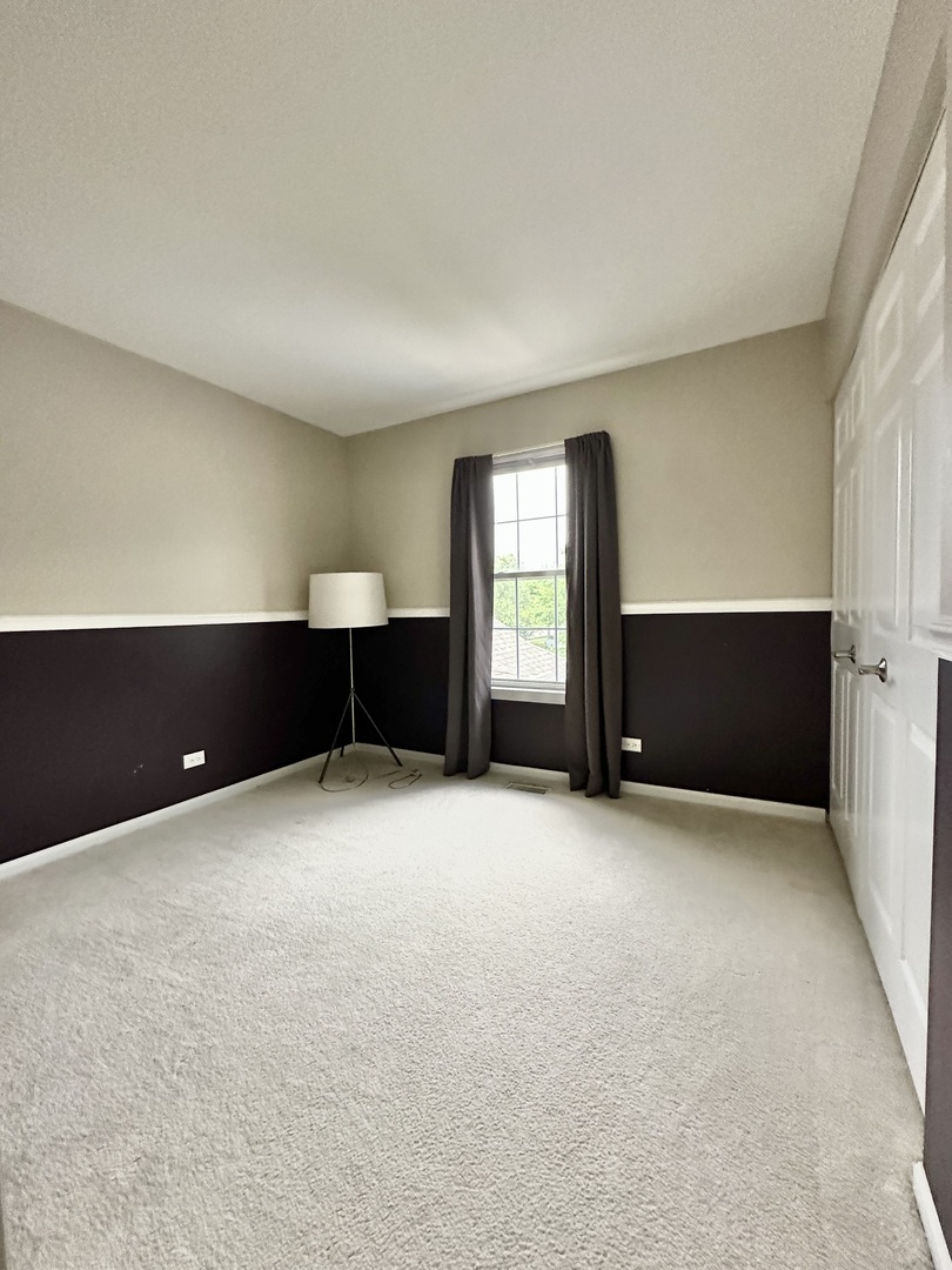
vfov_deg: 102.1
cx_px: 476
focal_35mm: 14
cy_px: 635
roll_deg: +0.8
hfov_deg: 85.7
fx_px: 513
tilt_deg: -2.7
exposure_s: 1/60
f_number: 2.2
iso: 640
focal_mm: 2.22
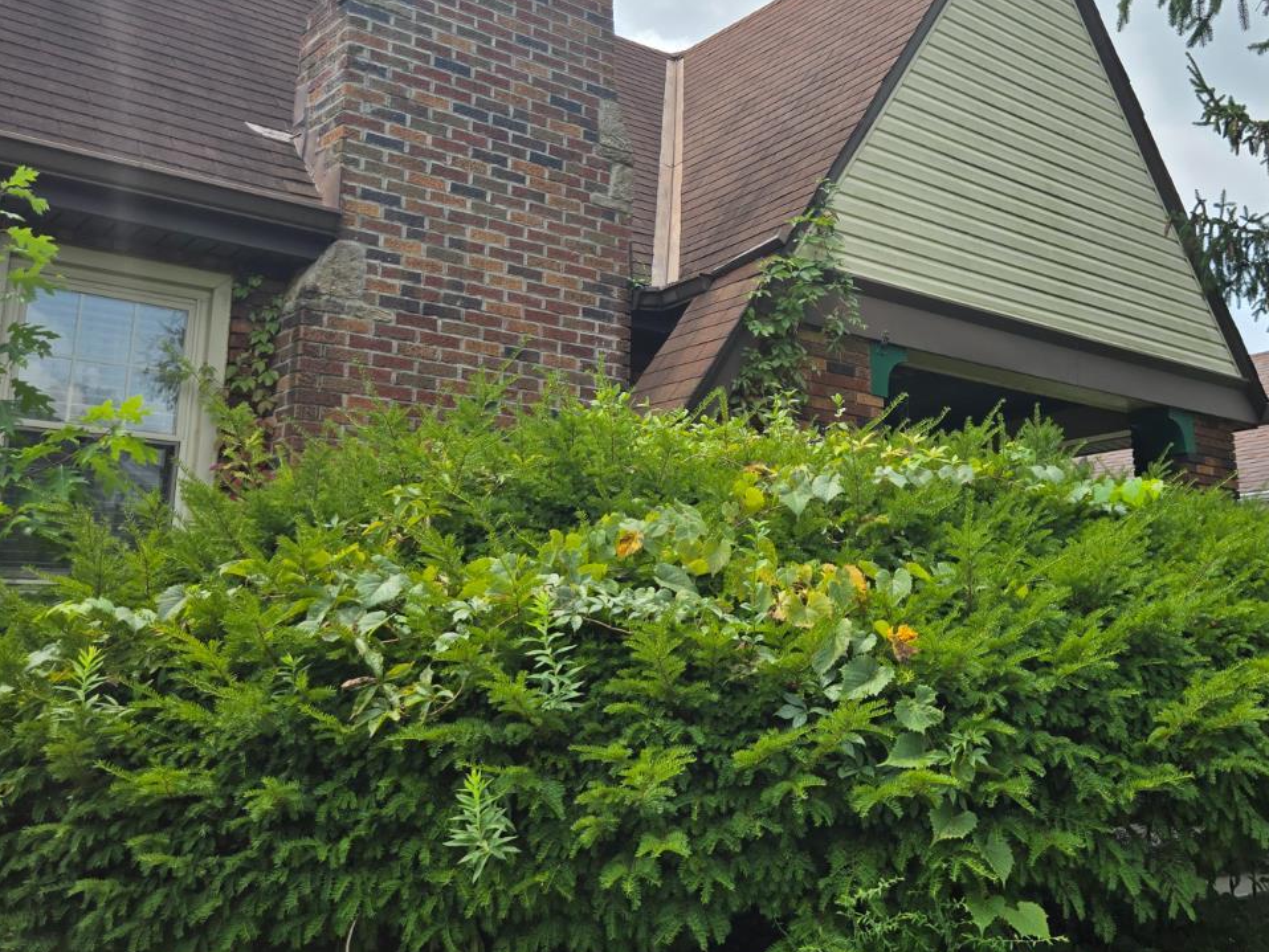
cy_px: 334
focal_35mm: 36
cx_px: 800
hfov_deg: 50.8
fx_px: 1320
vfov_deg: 39.3
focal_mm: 5.4
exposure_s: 1/1328
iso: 25
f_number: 1.8
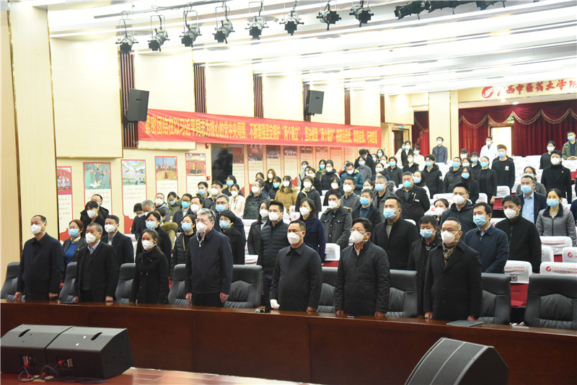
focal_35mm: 58
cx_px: 288
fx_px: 930
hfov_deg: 34.5
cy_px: 192
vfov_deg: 23.4
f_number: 4.5
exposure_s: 1/250
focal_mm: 58
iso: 10000
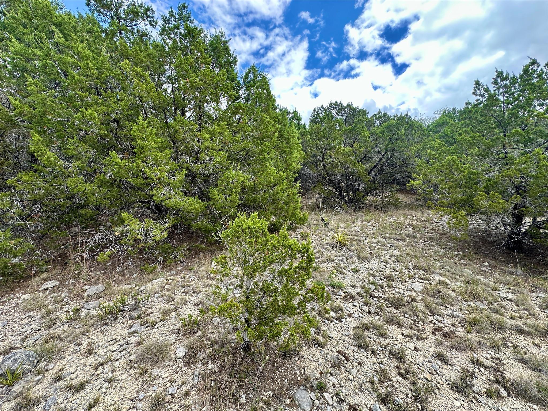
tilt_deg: +3.4
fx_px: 222
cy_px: 206
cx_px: 274
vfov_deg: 85.7
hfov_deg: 102.1
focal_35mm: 14
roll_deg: +3.2
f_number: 2.2
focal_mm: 2.22
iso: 40
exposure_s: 1/445
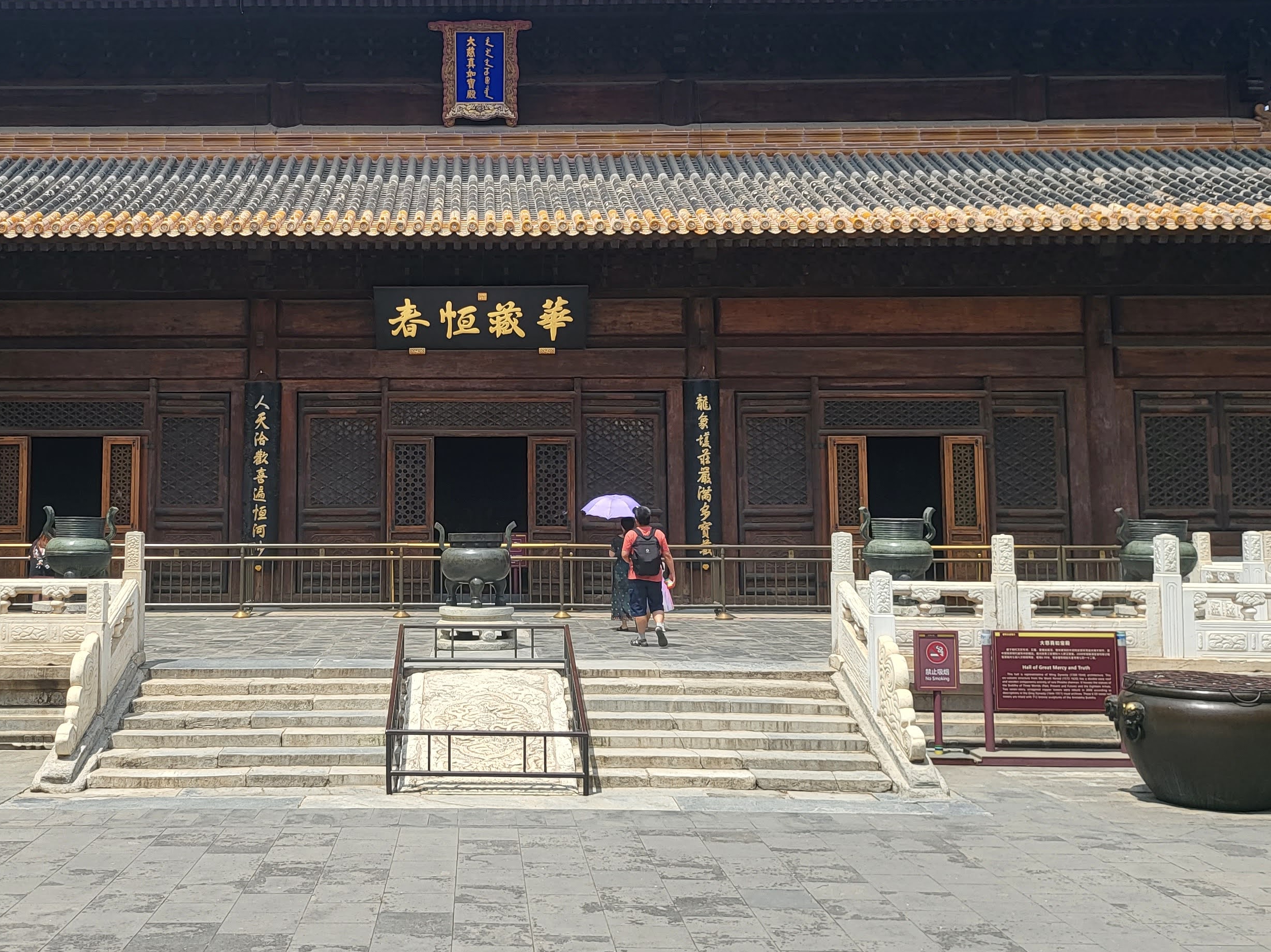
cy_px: 389
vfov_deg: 36.7
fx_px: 1432
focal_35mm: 39
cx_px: 447
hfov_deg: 47.3
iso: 40
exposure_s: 1/1941
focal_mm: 5
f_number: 1.8
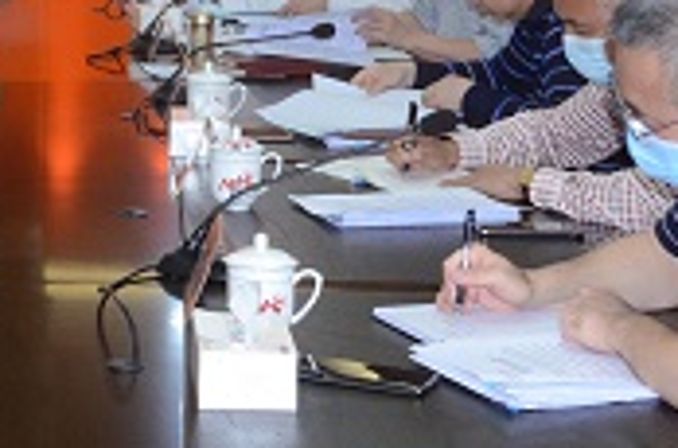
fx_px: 2141
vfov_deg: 11.4
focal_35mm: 114
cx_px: -168
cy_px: -240
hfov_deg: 17.1
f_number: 5
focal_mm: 22
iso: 1600
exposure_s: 1/125
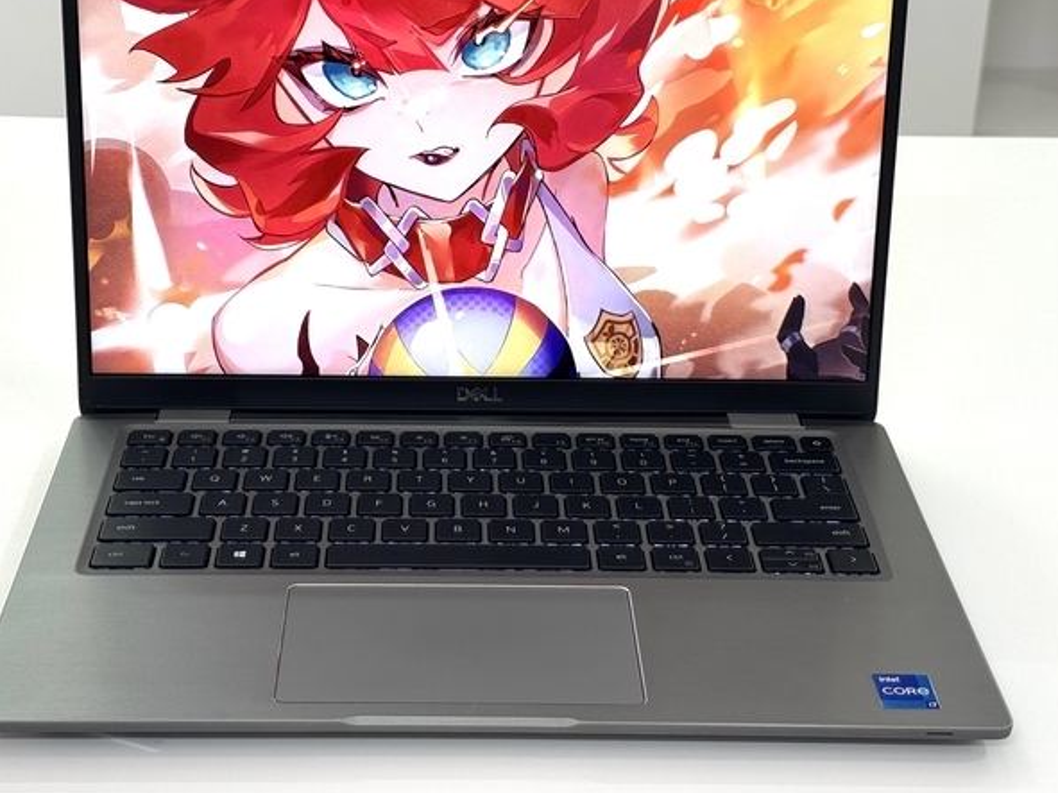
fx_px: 1986
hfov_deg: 29.8
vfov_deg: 22.5
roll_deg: -0.7
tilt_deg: -24.4
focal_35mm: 65
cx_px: 483
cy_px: 303
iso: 64
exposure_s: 1/121
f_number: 1.78
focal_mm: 6.76
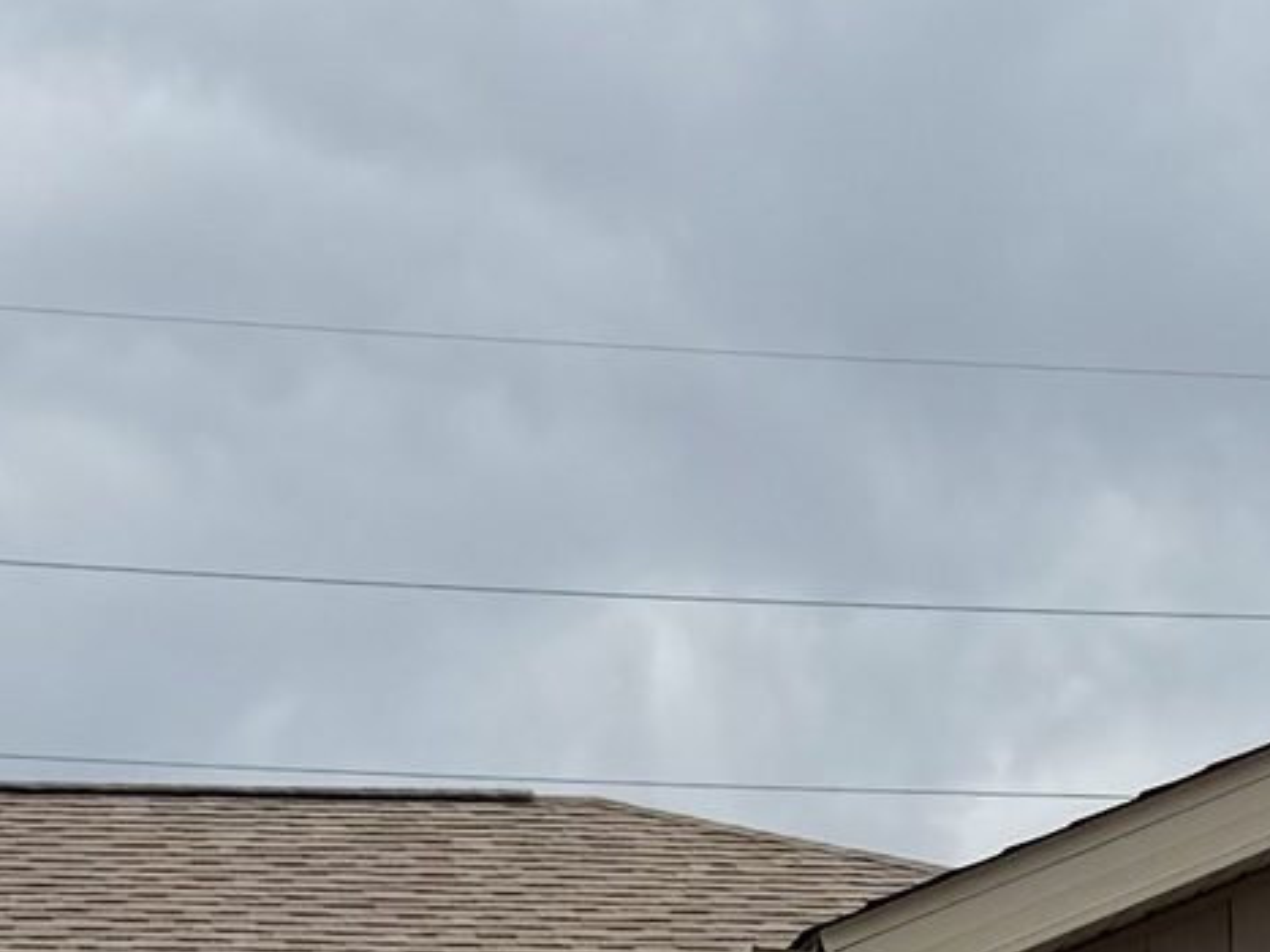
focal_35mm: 158
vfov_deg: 9.1
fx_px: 5795
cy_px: 1586
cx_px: 650
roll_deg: +1.2
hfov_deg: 12.5
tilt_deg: +4.2
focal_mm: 6.76
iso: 80
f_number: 1.78
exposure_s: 1/7353
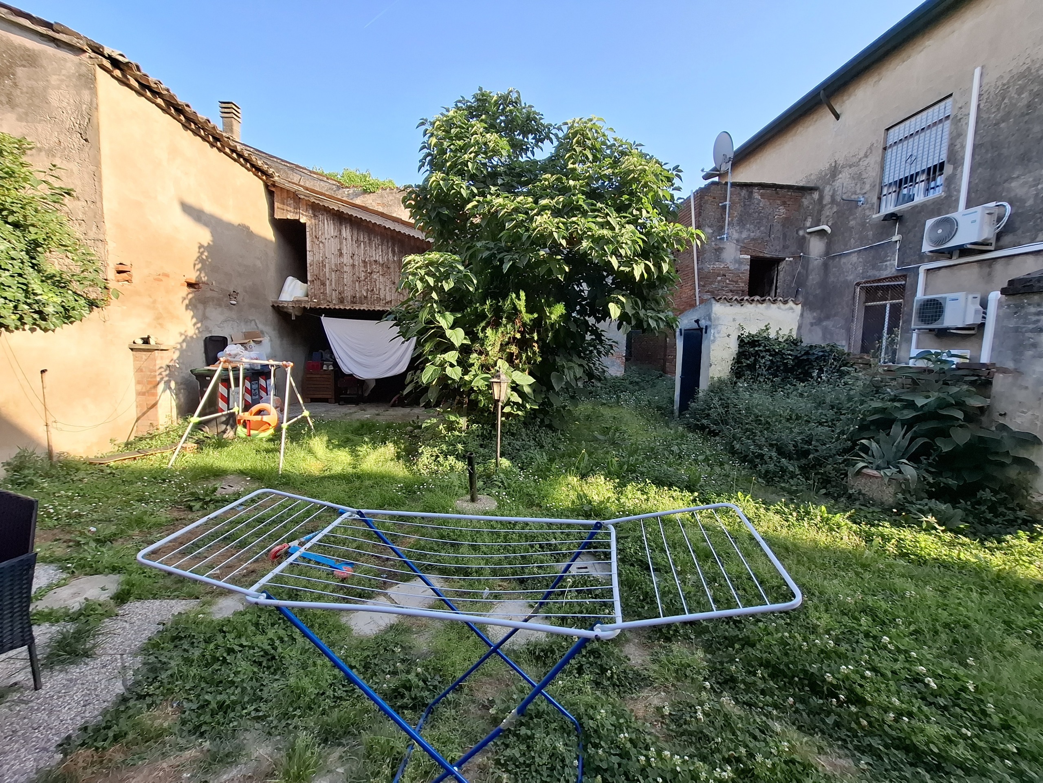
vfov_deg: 89.9
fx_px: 392
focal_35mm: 13
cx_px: 522
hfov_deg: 106.2
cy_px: 392
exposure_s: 1/252
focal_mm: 1.74
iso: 40
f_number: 2.2
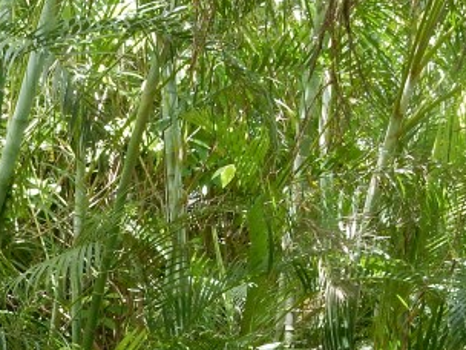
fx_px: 1952
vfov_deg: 10.1
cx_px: -67
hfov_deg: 13.3
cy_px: 390
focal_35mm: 145
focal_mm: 7.6
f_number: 4.2
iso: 125
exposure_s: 1/50
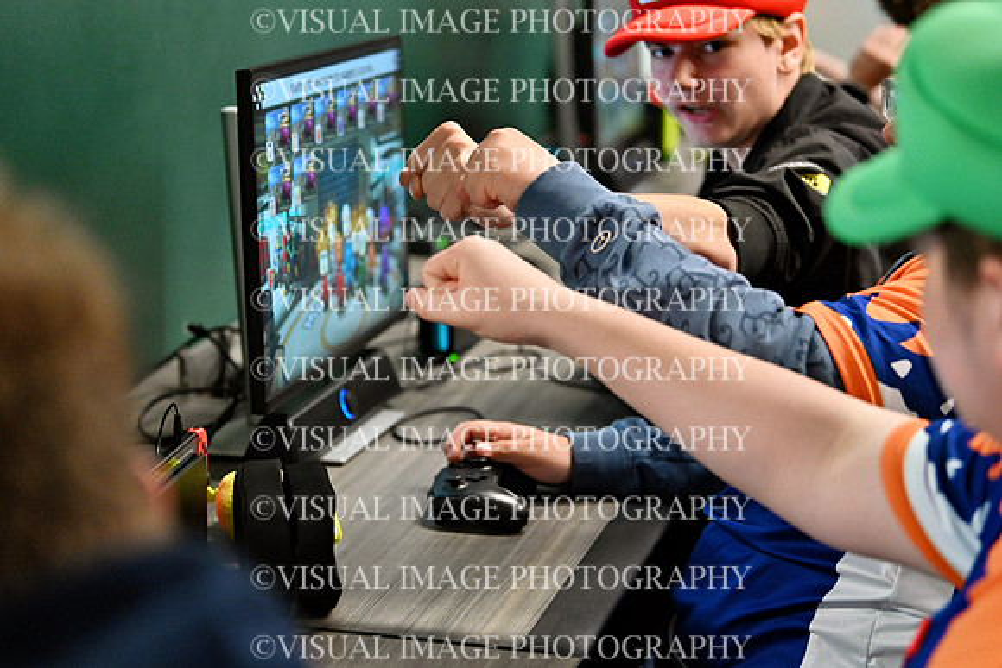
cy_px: 334
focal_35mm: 82
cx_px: 501
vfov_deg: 16.7
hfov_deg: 24.8
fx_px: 2283
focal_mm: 82
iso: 4500
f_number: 2.8
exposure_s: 1/160
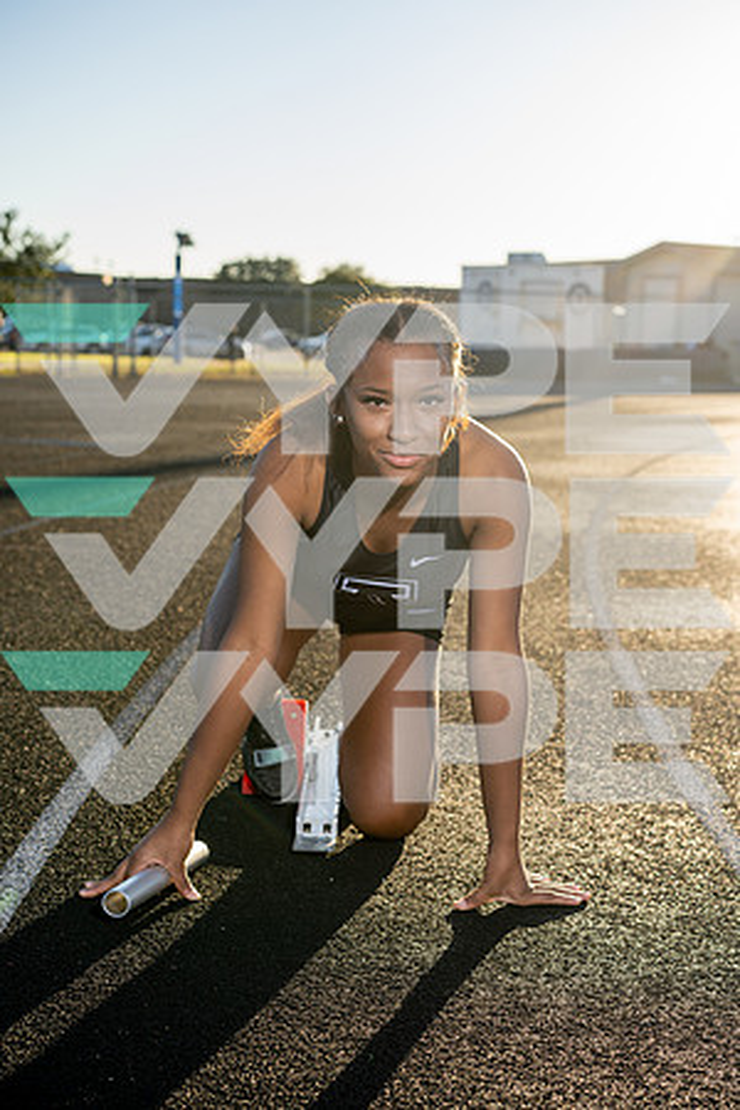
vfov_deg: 36.2
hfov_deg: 24.6
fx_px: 1696
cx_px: 370
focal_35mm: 55
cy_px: 555
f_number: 5
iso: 50
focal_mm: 55
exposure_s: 1/250
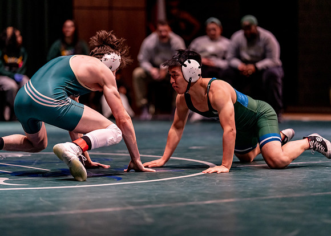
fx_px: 1329
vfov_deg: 10.2
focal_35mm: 141
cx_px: 166
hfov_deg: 14.2
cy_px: 118
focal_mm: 135
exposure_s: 1/640
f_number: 1.8
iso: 2000
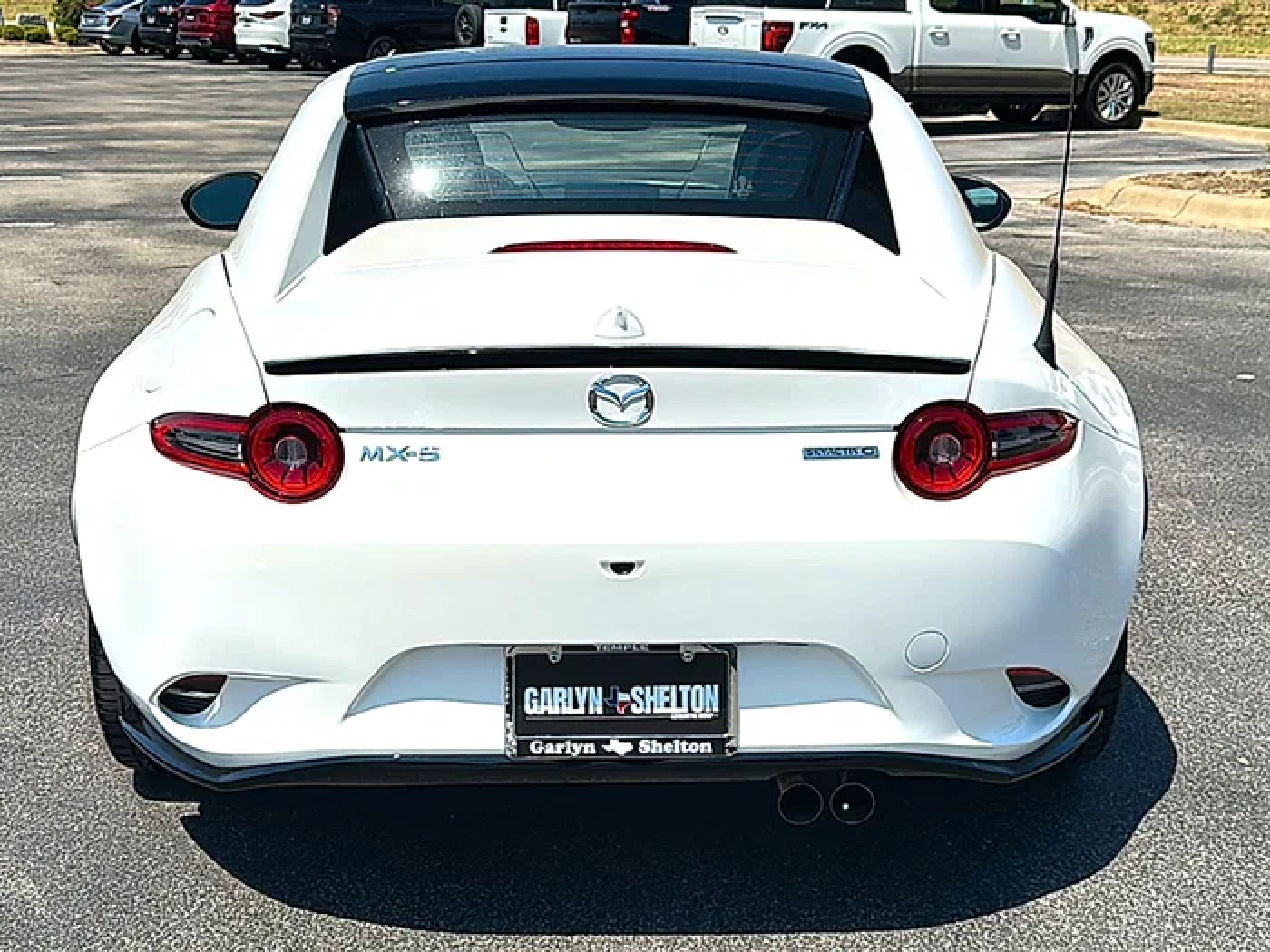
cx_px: 635
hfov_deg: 49.0
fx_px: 1394
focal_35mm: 38
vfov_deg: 37.7
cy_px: 476
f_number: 1.78
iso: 64
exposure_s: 1/10989
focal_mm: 6.86
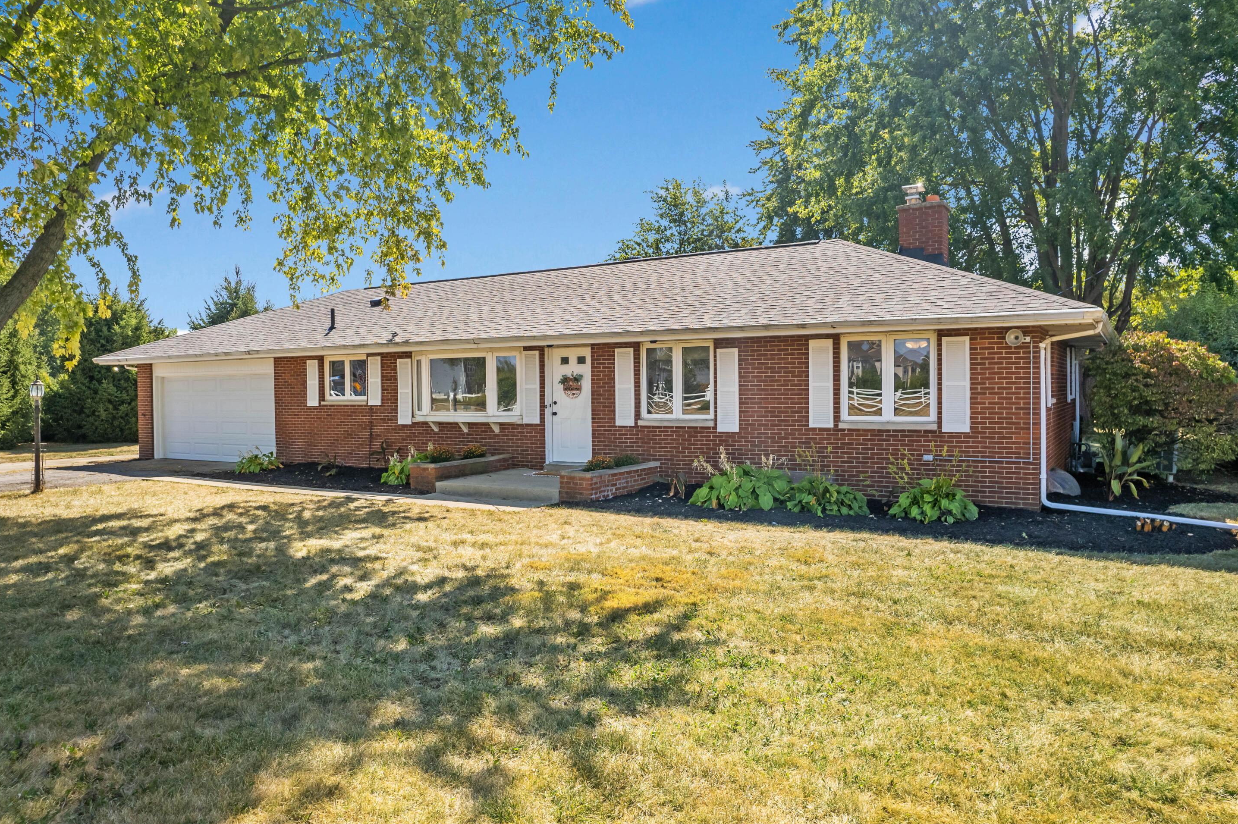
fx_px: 791
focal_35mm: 23
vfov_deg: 55.1
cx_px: 600
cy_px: 405
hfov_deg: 76.1
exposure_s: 1/1000
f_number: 2.8
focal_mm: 8.38
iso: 100
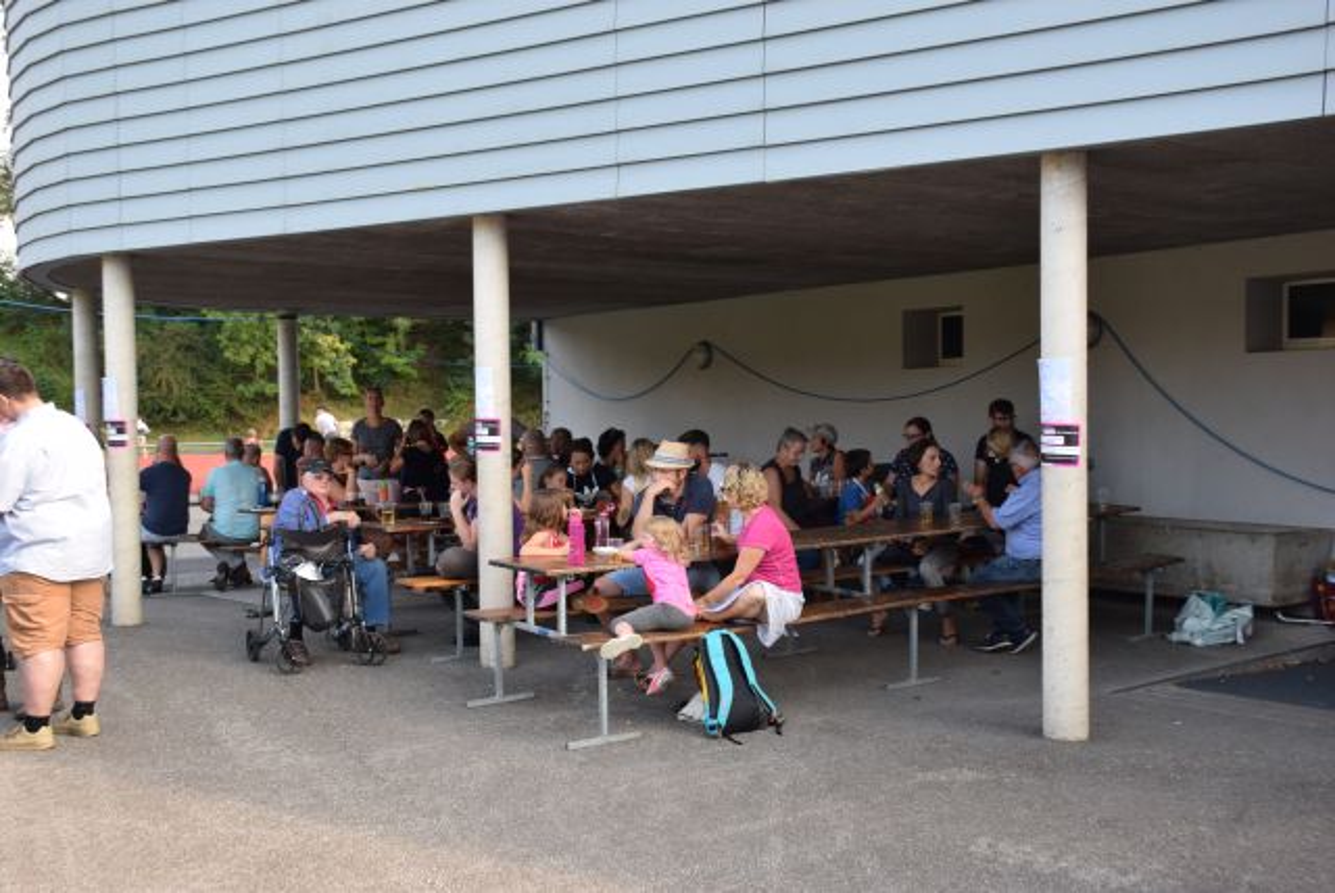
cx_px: 668
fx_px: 1336
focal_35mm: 36
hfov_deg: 53.1
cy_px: 446
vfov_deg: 36.9
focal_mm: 24
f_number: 7.1
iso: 400
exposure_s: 1/200
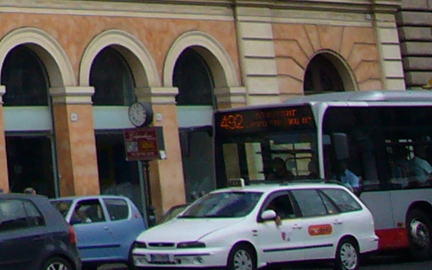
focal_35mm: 148
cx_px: -464
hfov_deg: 12.3
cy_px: -369
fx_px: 1742
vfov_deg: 8.2
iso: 80
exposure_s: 1/400
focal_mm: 4.6
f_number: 5.6
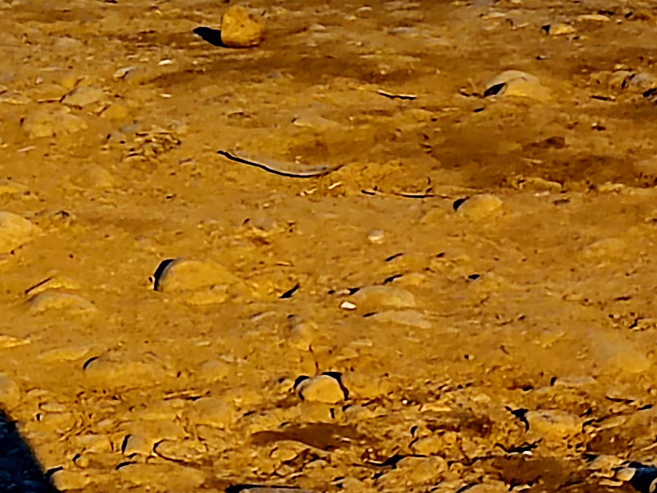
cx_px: 37
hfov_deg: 16.2
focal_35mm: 120
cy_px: 14
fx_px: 2278
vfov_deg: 12.2
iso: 1459
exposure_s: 1/20
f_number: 1.79
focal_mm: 4.71
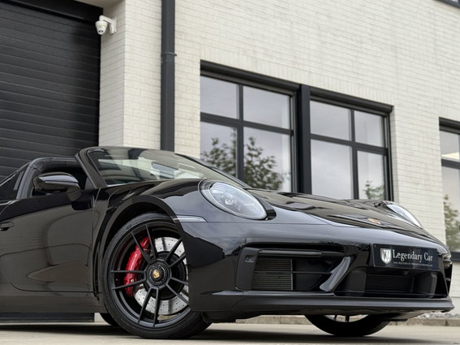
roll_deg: -0.3
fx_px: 864
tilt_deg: +11.1
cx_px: 189
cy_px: 145
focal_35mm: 65
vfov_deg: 22.6
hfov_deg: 29.8
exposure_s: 1/794
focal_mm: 6.76
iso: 80
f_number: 1.78
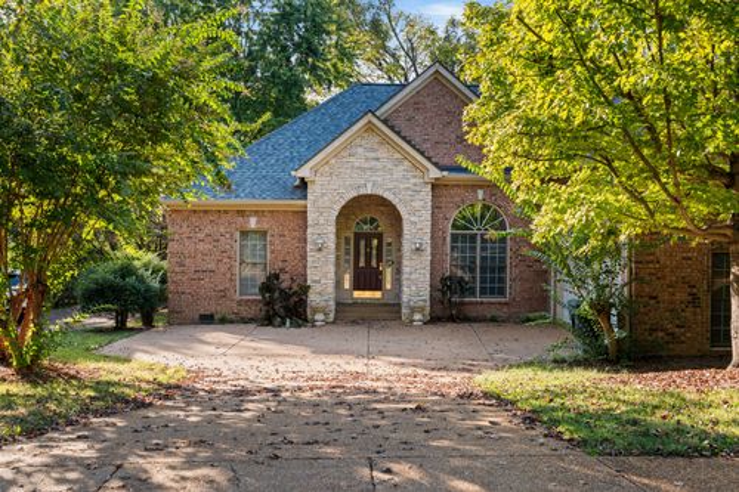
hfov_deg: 55.8
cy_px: 246
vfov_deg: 38.9
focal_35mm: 34
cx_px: 370
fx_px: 698
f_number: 9
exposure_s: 1/25
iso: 250
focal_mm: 34
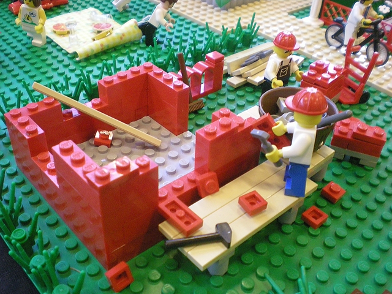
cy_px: 147
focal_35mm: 38
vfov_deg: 37.7
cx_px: 196
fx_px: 430
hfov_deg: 49.0
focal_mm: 6.3
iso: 400
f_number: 3.1
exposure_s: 1/14.1
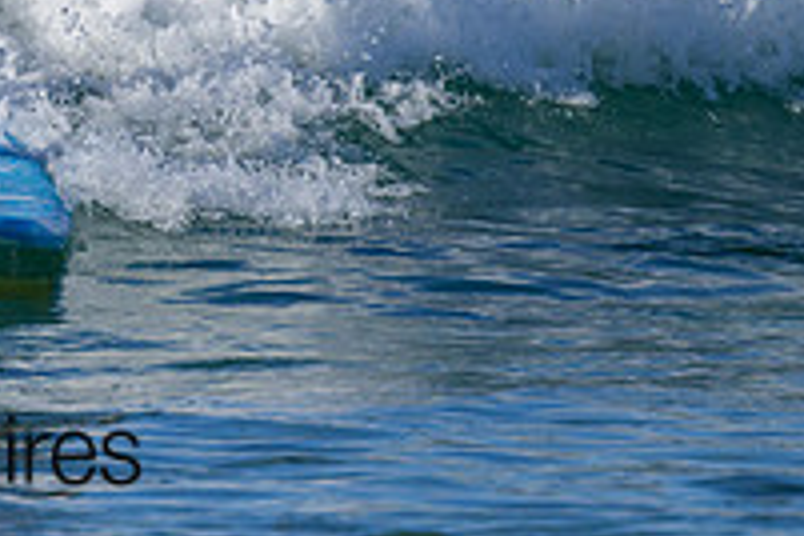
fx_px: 43658
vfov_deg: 0.7
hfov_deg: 1.1
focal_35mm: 1955
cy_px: -305
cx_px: -192
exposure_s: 1/1600
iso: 450
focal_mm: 560
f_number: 8
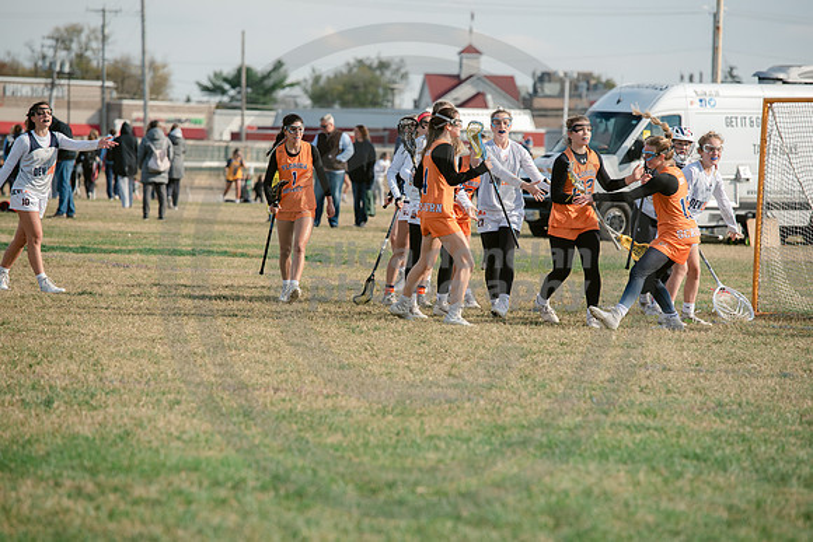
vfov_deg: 6.9
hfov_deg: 10.3
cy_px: 271
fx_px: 4518
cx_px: 406
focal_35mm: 200
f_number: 4.5
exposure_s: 1/1250
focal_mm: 200
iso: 250
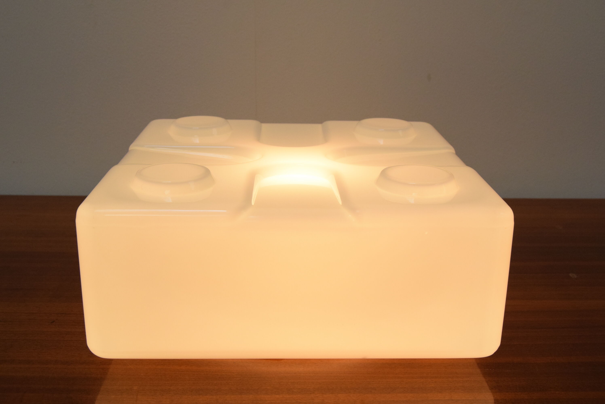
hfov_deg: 43.6
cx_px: 302
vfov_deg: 29.9
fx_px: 757
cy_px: 202
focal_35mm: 45
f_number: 10
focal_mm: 30
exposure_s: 1/400
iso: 1600
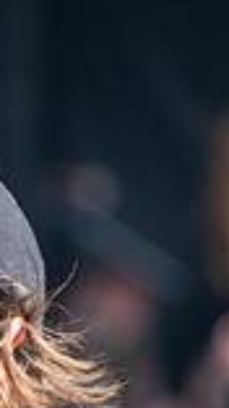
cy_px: 402
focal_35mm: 1741
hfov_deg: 0.7
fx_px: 18845
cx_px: -263
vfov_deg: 1.2
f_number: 6.3
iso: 800
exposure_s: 1/800
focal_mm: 300
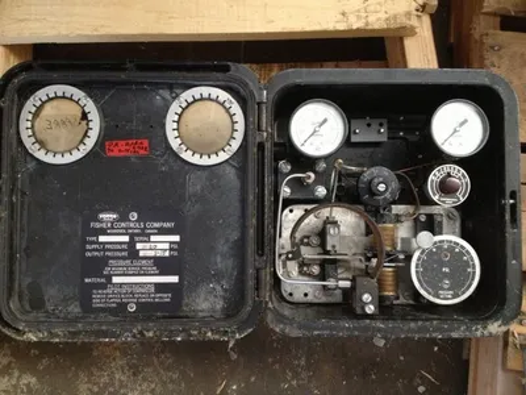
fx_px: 532
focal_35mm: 35
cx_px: 263
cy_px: 198
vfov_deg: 40.7
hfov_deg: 52.6
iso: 320
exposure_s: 1/20
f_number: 2.4
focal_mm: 4.28
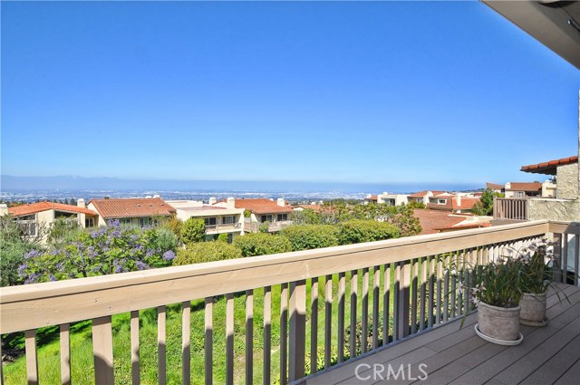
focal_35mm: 18
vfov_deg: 67.2
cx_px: 290
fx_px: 290
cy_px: 192
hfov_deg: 90.1
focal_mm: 12
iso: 250
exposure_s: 1/200
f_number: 14
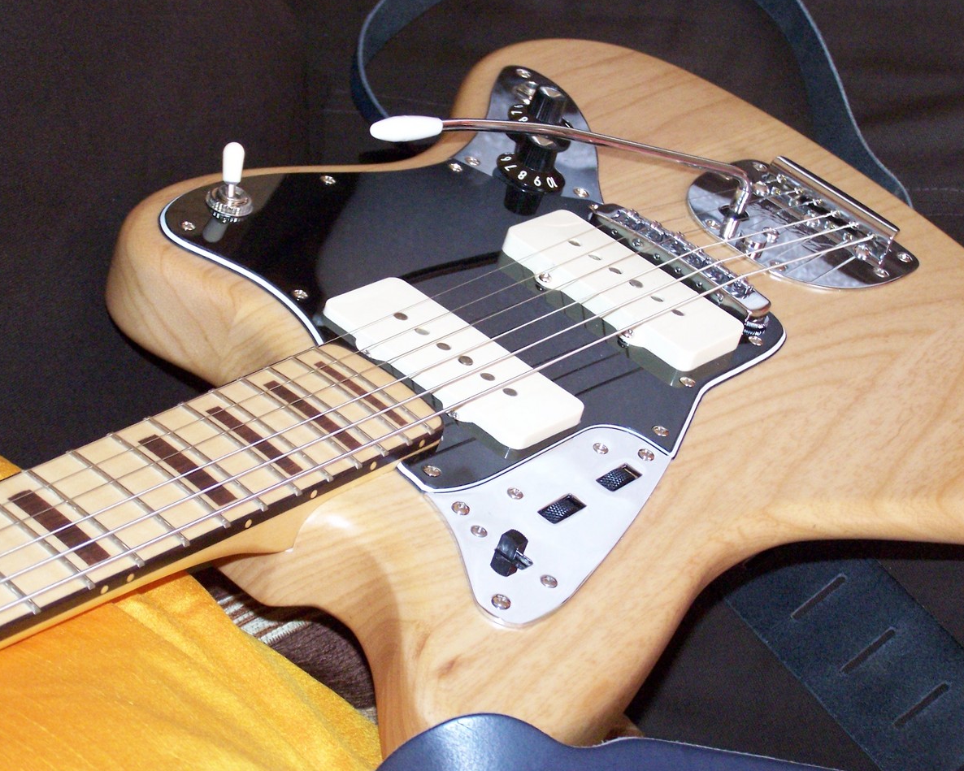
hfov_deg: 24.1
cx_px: 449
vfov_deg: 19.4
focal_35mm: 79
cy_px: 388
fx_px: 2254
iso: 400
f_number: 3.2
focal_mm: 12.4
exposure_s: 1/60
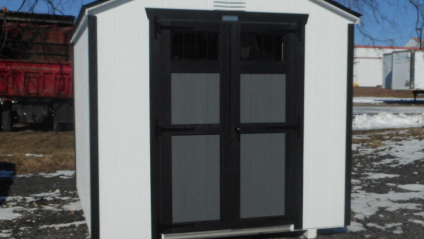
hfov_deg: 52.8
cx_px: 214
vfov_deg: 31.2
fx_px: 427
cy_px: 111
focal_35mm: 38
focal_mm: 6
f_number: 11.9
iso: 80
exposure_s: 1/320
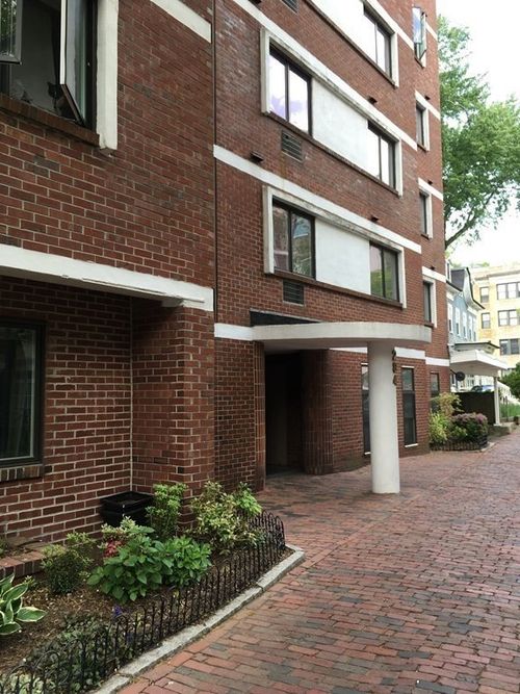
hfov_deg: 48.2
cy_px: 347
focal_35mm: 29
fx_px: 581
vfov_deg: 61.7
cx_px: 260
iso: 25
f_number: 2.2
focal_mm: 4.15
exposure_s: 1/120
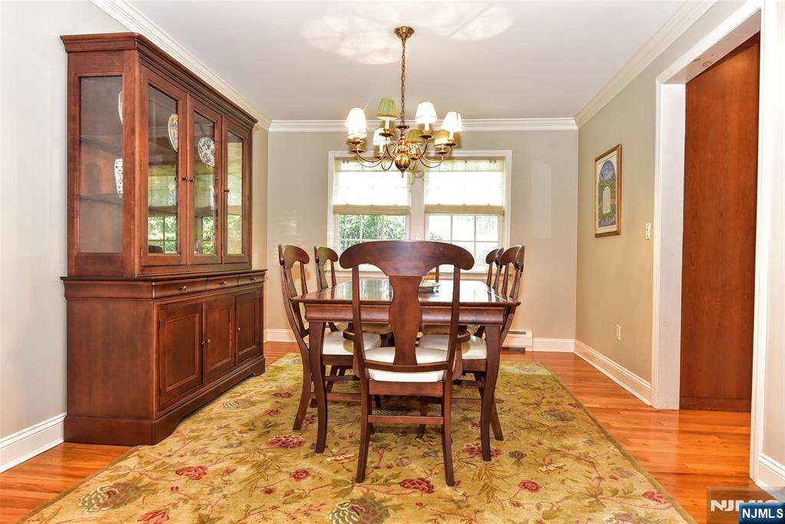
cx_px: 392
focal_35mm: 21
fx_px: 458
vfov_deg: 59.5
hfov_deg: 81.2
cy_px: 262
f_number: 5.6
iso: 1000
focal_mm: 21
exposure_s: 1/13
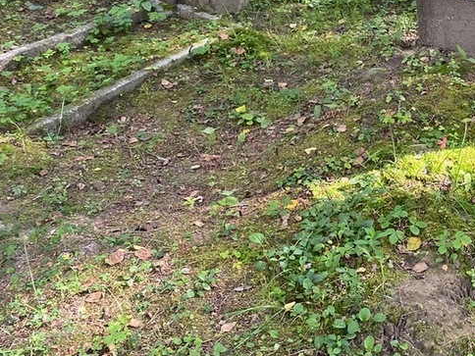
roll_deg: -3.0
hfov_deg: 33.2
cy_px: 67
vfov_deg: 26.0
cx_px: 424
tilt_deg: -15.7
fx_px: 755
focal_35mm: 55
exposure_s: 1/119
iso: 125
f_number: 1.8
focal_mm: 4.25
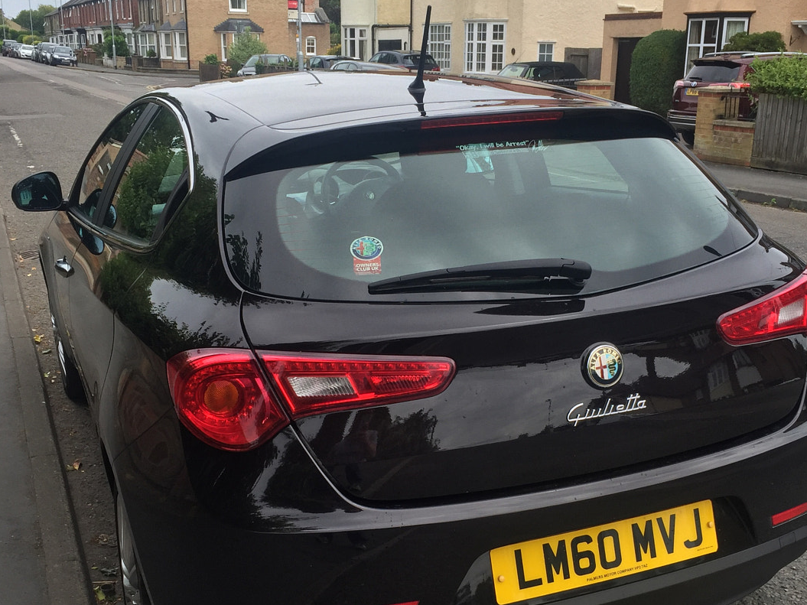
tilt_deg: -17.9
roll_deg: -0.9
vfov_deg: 32.7
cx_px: 431
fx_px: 1026
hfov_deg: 42.9
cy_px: 377
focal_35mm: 44
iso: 32
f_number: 2.2
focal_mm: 4.15
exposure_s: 1/1276
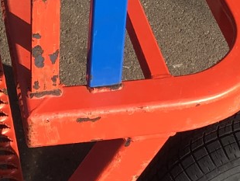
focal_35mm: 130
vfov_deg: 10.3
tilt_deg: -25.5
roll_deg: -0.3
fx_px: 902
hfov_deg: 14.8
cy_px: -214
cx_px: -15
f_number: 1.8
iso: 20
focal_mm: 4
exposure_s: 1/774
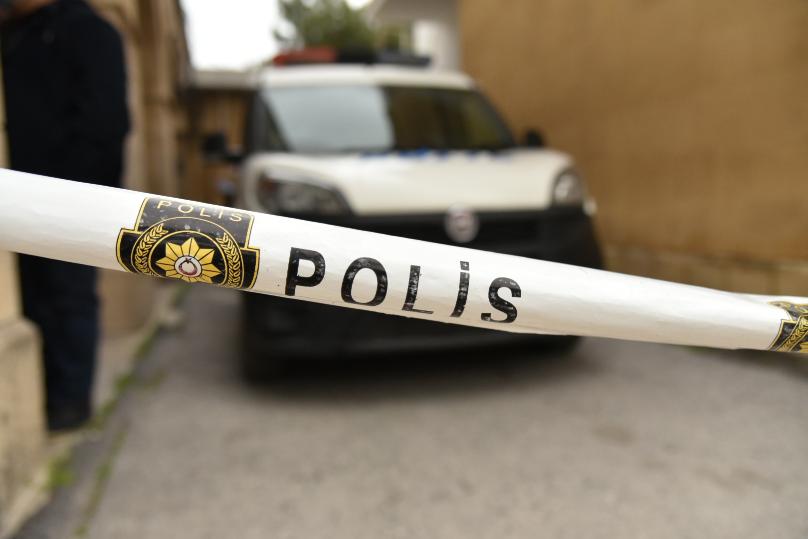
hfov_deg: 60.3
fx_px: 696
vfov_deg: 42.3
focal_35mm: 31
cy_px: 270
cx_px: 404
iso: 2000
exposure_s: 1/4000
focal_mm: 31
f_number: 4
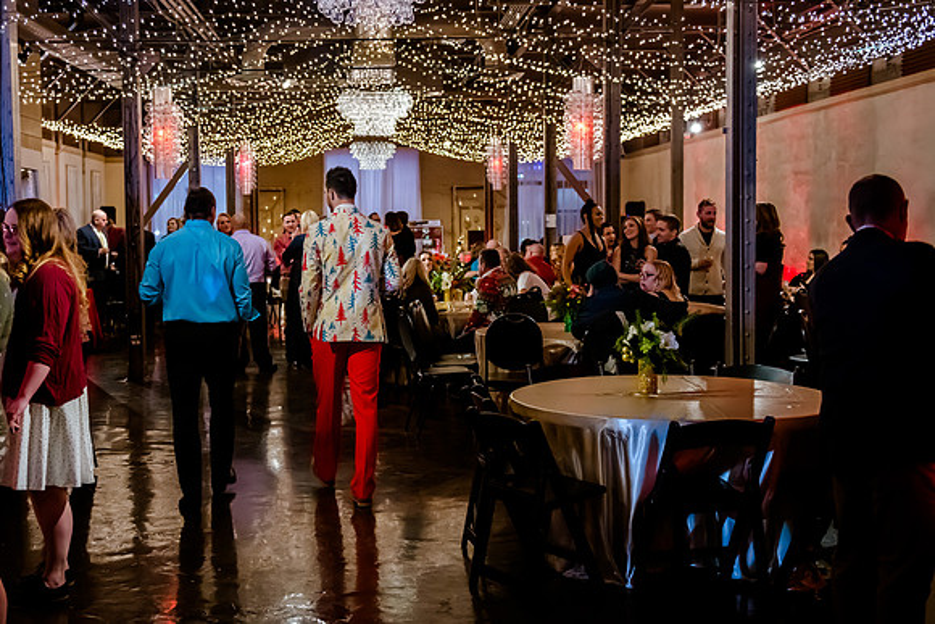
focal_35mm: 45
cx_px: 353
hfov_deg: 42.9
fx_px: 1179
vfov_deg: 29.6
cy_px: 287
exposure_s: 1/160
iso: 5000
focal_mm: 35
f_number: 2.8
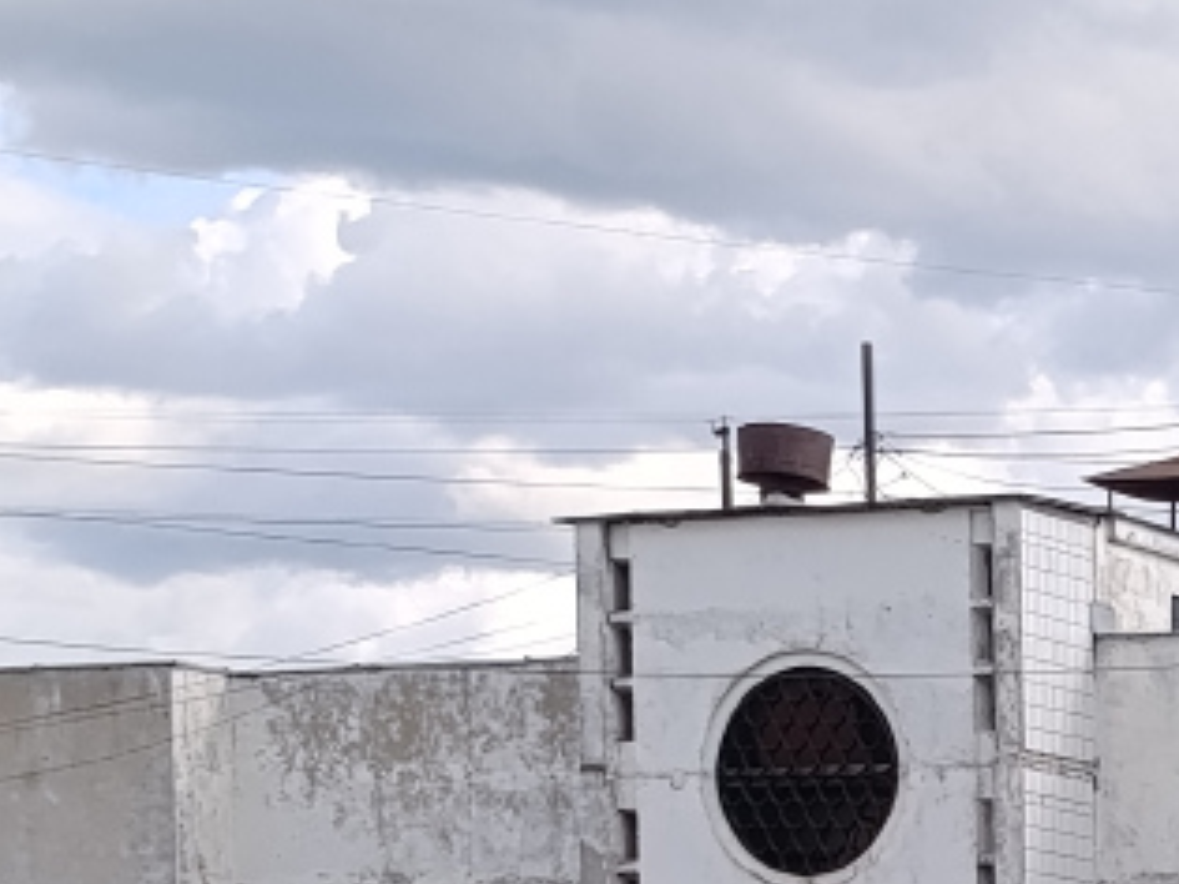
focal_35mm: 190
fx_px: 6469
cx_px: 2156
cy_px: 1740
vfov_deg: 7.5
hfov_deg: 9.8
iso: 50
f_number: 1.7
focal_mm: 6.11
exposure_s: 1/296
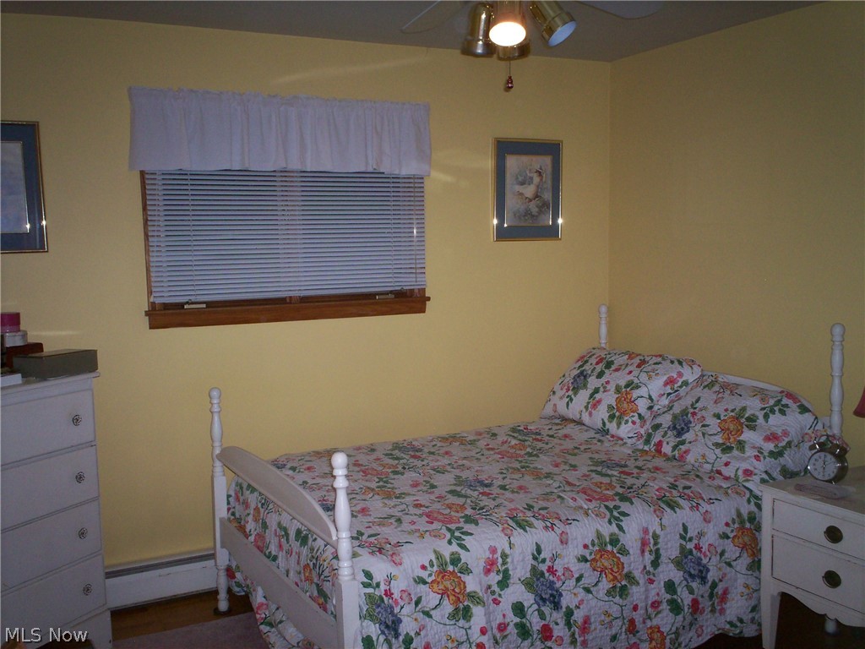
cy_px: 324
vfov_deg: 39.7
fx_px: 900
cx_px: 432
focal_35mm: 36
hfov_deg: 51.4
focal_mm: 6
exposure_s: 1/60
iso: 140
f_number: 4.5
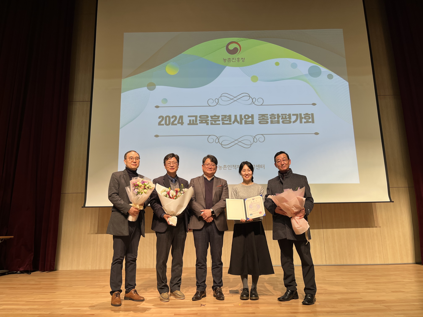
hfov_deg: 67.3
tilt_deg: +12.0
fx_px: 318
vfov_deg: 53.1
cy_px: 158
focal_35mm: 26
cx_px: 212
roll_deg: +1.4
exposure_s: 1/90
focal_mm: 5.1
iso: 50
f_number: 1.6
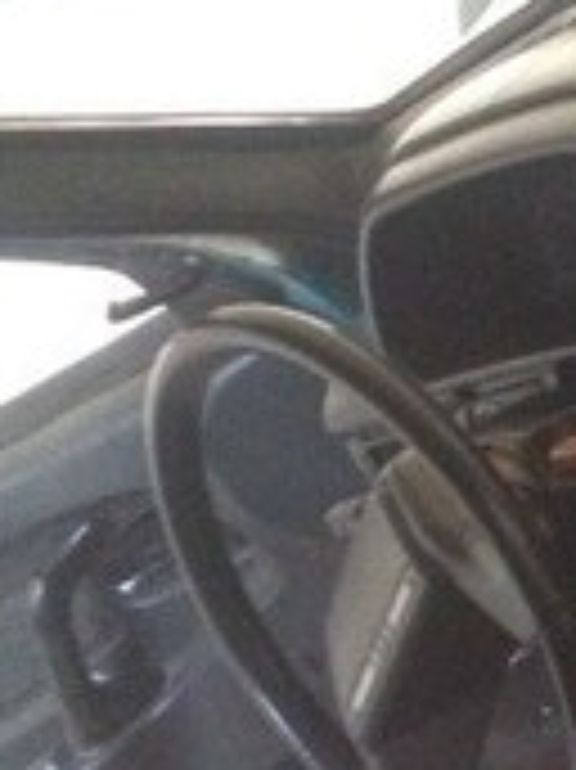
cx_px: 1476
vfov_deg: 17.5
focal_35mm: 112
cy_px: 556
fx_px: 2488
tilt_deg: -30.9
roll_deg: +37.7
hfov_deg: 10.8
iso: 320
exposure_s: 1/17
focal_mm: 4.15
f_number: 2.2
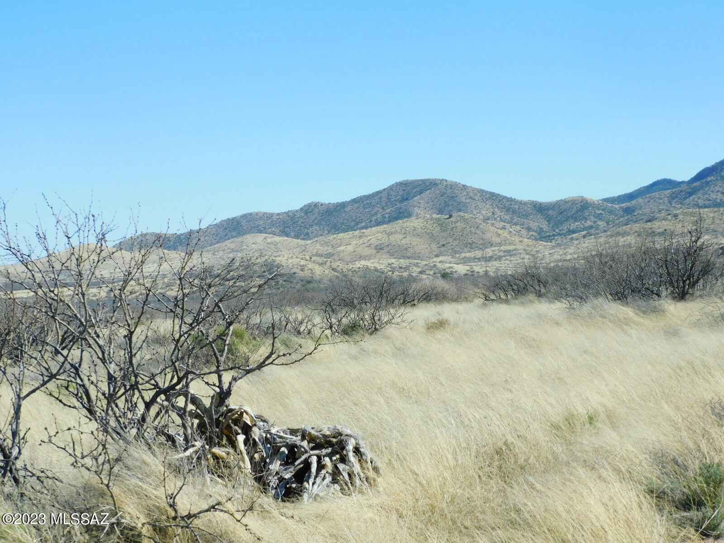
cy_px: 272
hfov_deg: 24.4
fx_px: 1673
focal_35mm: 80
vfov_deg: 18.4
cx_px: 362
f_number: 4.5
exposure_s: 1/800
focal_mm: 14.3
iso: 125
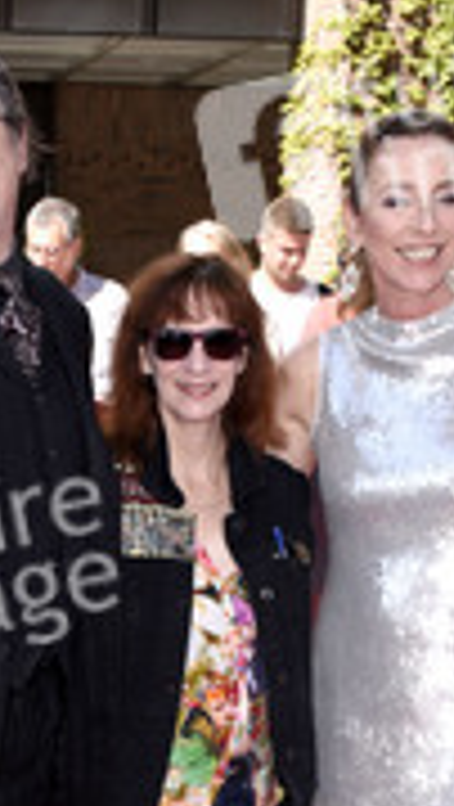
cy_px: 811
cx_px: 18
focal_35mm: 84
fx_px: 1793
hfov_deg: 14.2
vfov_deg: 24.1
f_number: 6.3
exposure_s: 1/160
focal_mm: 24
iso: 100
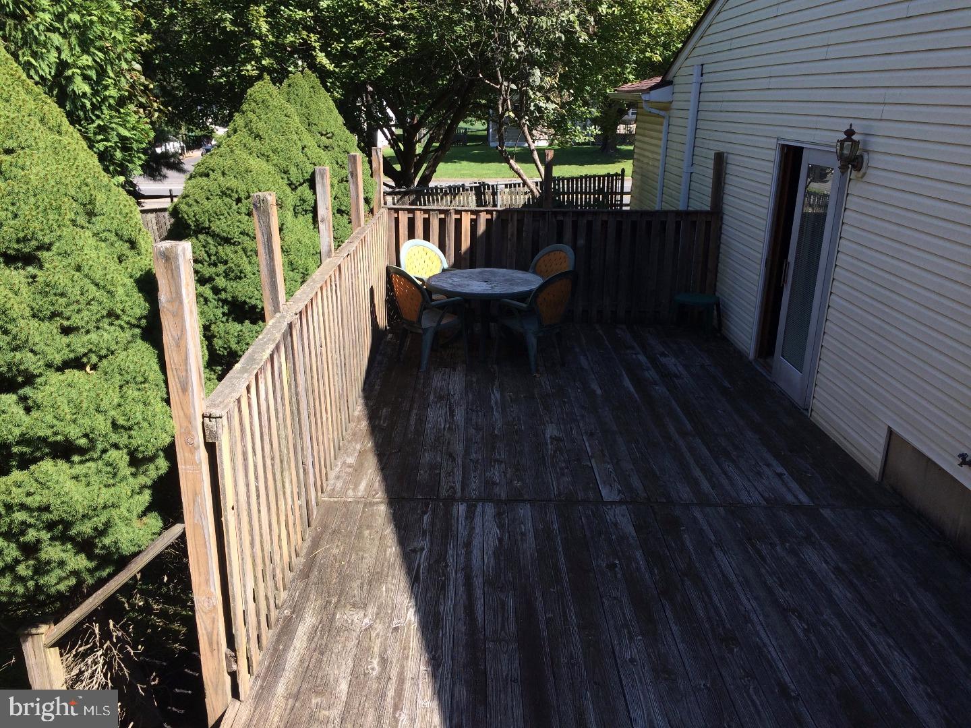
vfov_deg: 48.2
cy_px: 364
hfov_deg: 61.7
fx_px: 813
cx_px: 486
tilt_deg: -19.2
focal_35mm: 29
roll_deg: -0.3
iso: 32
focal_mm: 4.15
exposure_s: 1/684
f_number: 2.2
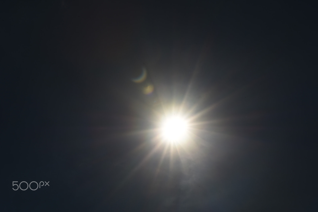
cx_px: 159
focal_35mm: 150
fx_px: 1325
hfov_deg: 13.7
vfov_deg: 9.1
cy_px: 106
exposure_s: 1/640
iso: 100
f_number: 32
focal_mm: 100
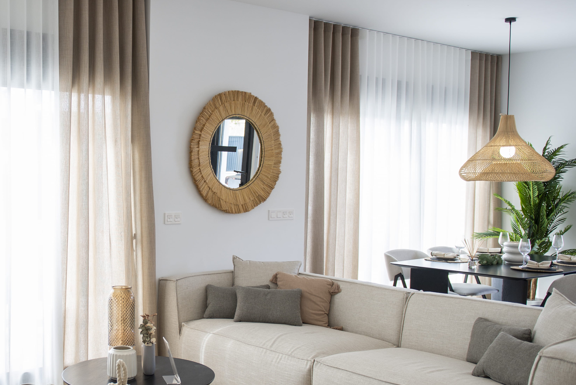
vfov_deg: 30.5
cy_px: 229
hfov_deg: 43.1
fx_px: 704
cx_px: 145
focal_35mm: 44
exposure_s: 1/160
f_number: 3.2
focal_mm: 24
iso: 200
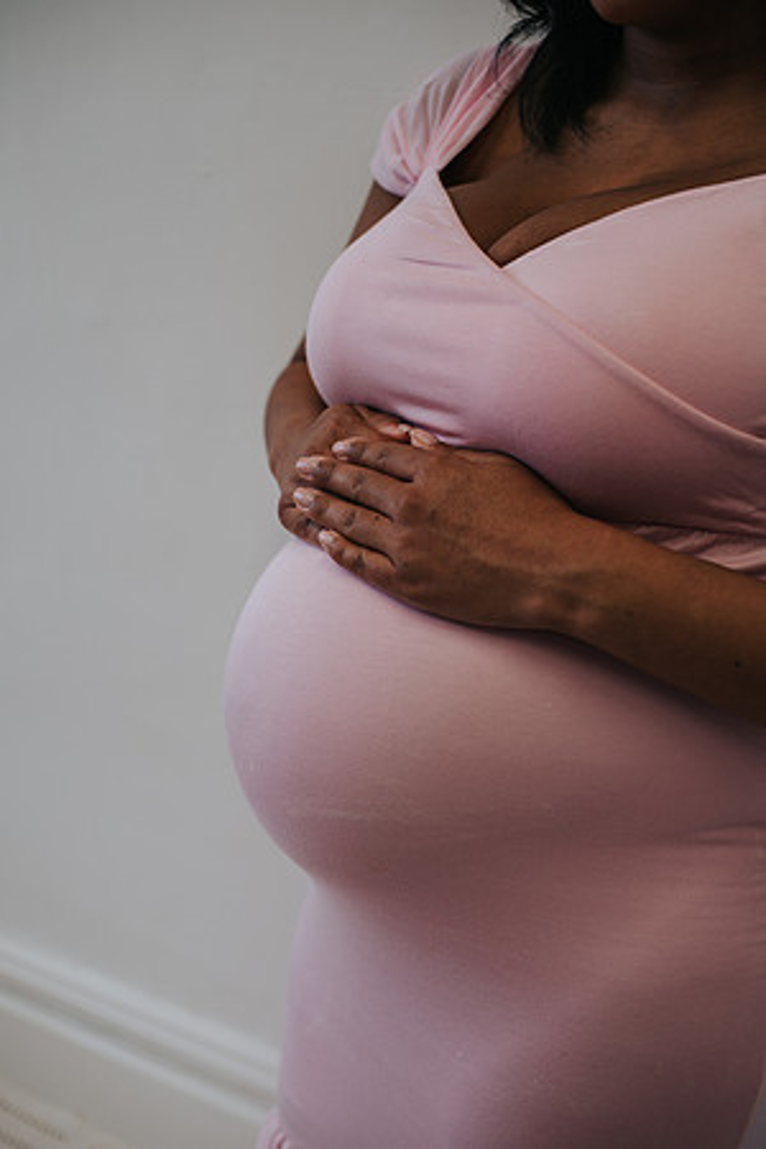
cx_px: 383
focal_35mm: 35
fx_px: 1117
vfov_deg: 54.4
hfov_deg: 37.9
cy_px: 574
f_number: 2.8
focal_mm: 35
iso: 250
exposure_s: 1/125
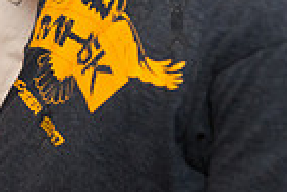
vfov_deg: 13.7
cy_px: 13
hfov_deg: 17.2
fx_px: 789
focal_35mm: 99
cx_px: -218
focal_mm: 24
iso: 1600
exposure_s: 1/500
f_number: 4
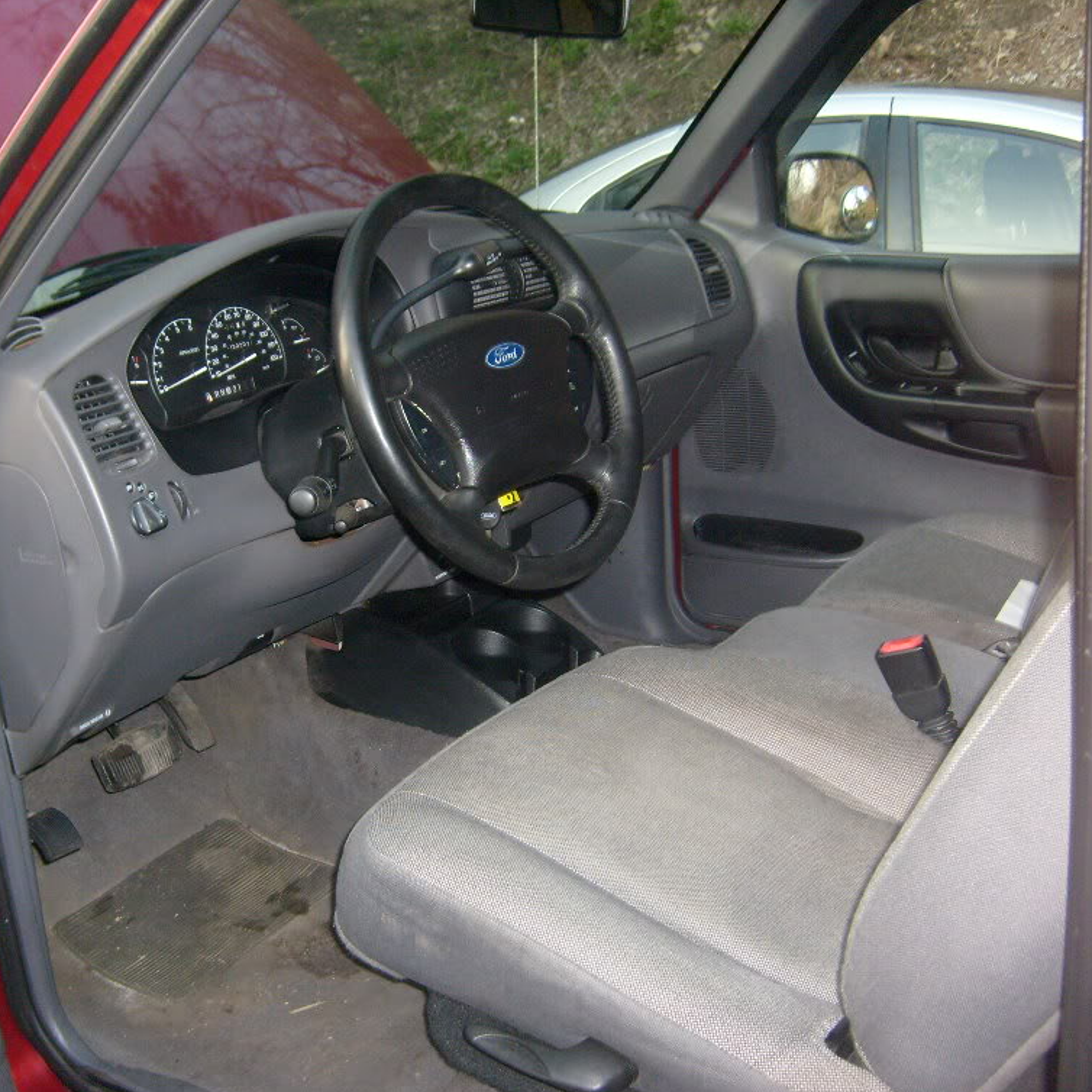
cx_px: 450
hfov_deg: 39.9
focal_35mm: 42
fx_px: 1499
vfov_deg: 40.0
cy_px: 553
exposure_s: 1/45
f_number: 2.8
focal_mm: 5.8
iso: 100
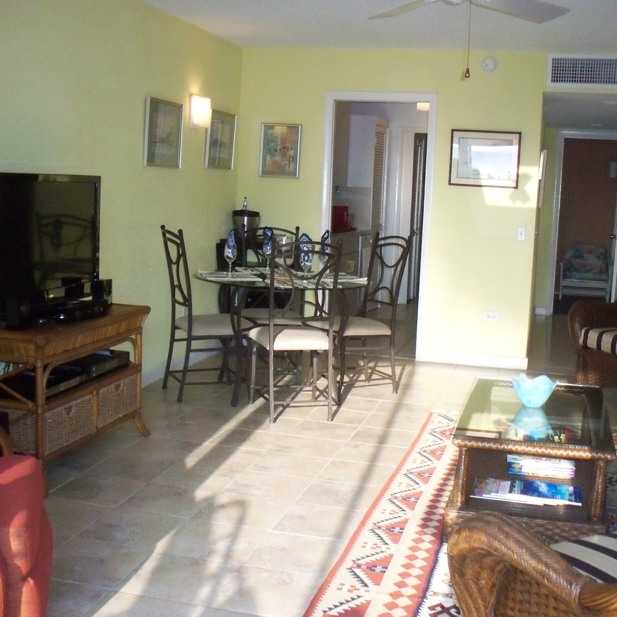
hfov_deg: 37.5
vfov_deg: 37.6
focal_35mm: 45
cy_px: 309
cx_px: 333
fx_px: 907
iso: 500
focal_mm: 6.3
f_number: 3.5
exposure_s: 1/500
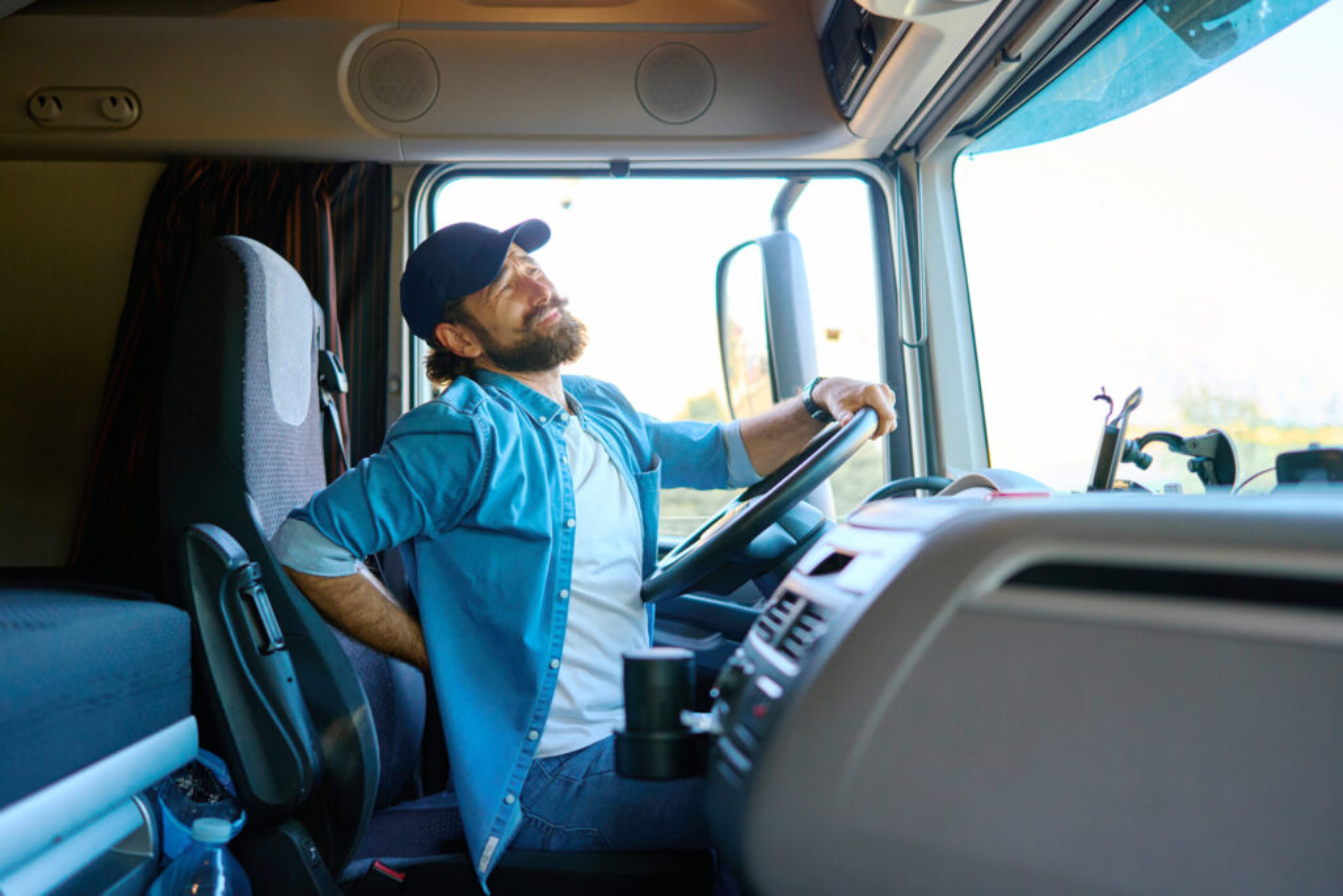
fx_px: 1306
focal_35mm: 35
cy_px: 448
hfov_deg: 54.4
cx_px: 672
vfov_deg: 37.9
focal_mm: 35
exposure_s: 1/800
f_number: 1.4
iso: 400
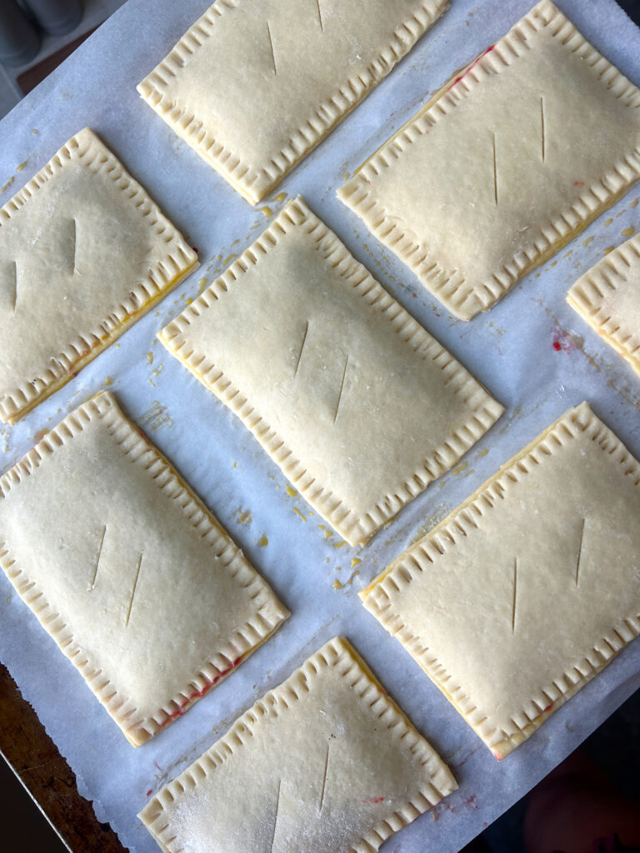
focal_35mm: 26
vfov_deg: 67.3
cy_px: 426
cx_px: 320
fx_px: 641
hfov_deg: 53.1
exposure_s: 1/383
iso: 50
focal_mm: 5.7
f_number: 1.5
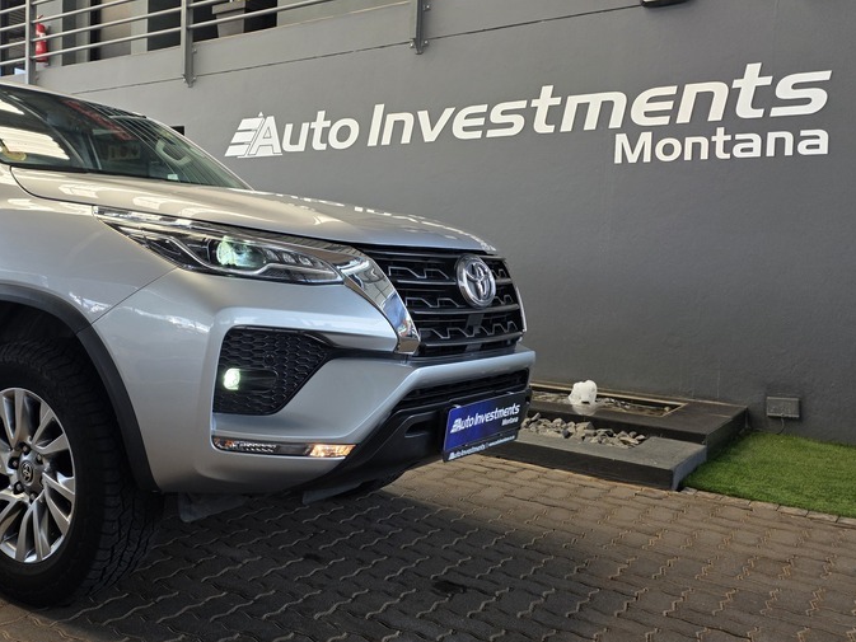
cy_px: 295
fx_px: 866
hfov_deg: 50.6
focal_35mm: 35
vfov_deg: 40.7
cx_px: 221
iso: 40
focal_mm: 6.25
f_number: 1.7
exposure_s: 1/180
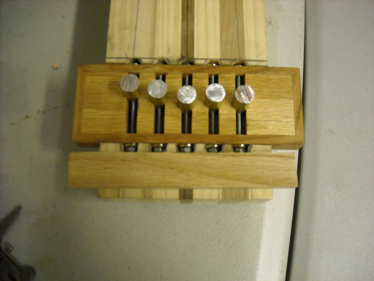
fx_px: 378
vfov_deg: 40.7
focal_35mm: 35
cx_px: 187
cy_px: 140
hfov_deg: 52.6
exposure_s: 1/30
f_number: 2.8
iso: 400
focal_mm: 5.7
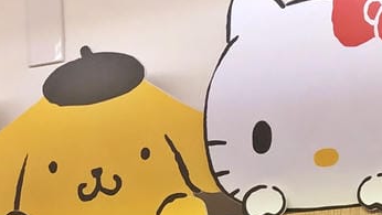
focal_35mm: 141
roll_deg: +1.3
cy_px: 668
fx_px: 1429
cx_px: 181
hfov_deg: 15.2
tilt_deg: -11.5
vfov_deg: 7.5
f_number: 1.8
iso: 32
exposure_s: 1/24
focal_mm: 3.99
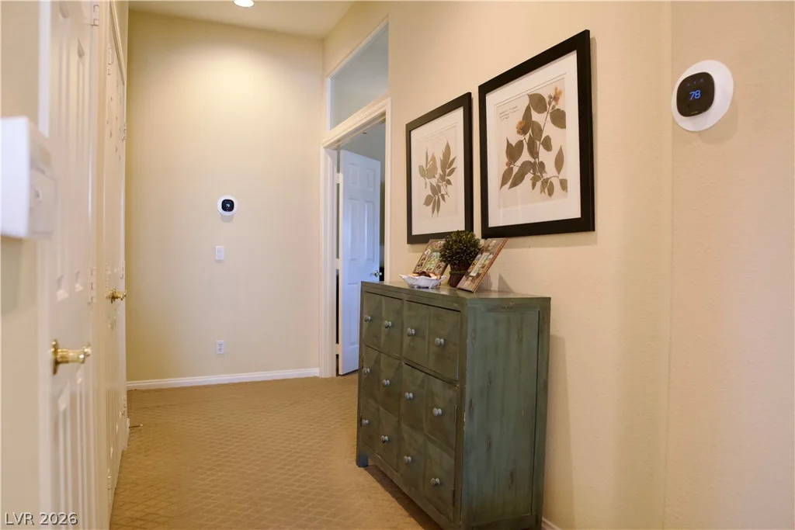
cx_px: 398
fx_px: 530
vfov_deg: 53.1
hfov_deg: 73.7
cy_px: 265
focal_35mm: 24
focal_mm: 16
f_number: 2.2
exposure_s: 1/160
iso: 1600
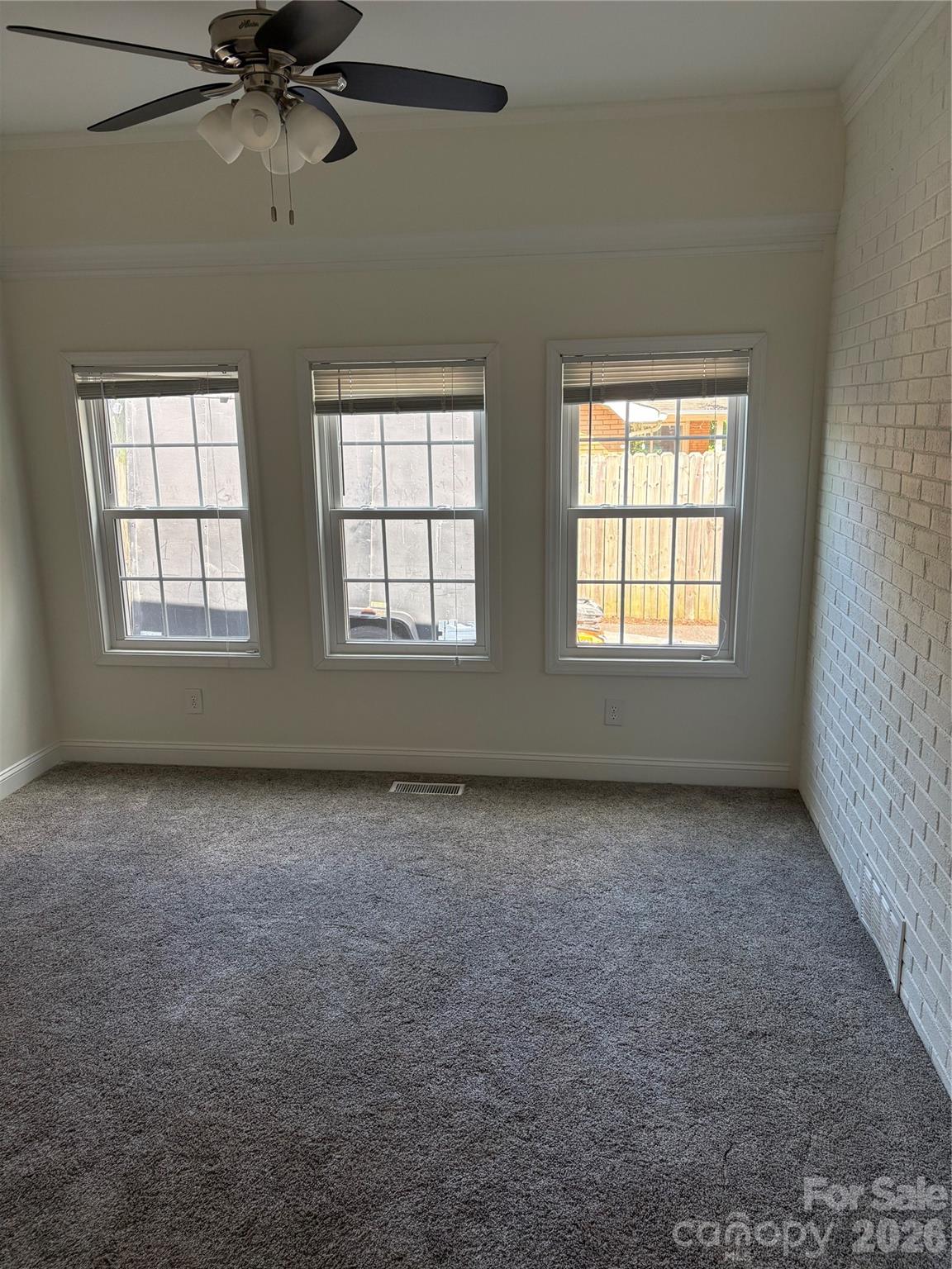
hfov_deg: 53.1
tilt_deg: -12.6
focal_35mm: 26
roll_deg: +0.4
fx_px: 953
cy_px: 634
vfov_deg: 67.3
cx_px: 476
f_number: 1.6
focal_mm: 5.96
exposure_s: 1/142
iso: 125
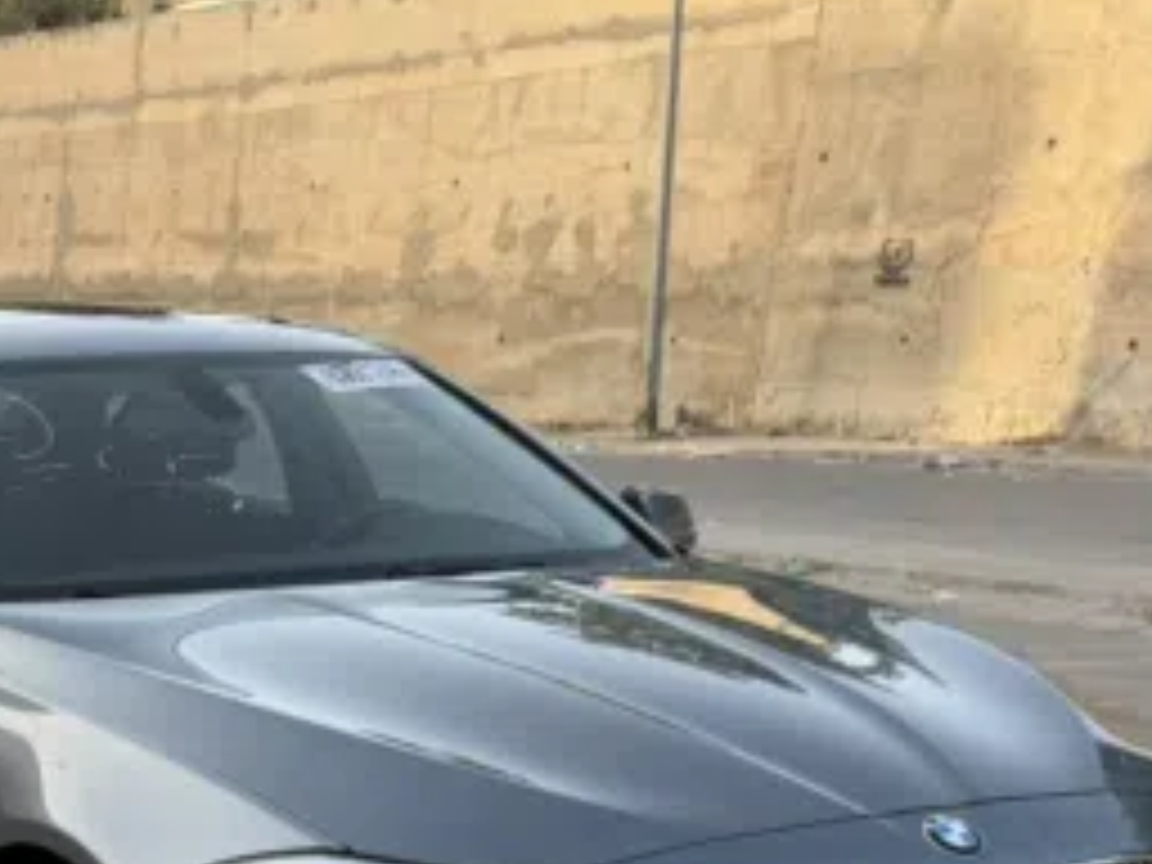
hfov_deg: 30.1
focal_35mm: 60
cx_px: 22
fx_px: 1997
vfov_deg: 23.0
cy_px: 950
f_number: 1.78
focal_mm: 6.76
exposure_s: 1/831
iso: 100
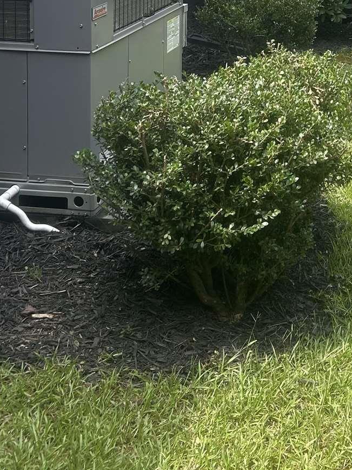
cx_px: 342
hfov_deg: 20.7
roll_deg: -3.0
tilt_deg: -3.8
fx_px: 936
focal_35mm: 69
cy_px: -44
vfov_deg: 26.1
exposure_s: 1/1048
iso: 50
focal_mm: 5.7
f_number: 1.5
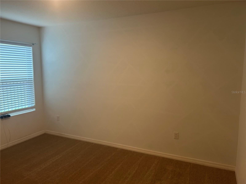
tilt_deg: -6.8
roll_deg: +0.7
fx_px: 185
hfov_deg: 67.3
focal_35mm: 26
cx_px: 123
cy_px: 92
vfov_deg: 53.1
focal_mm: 5.7
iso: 80
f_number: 1.5
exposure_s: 1/60
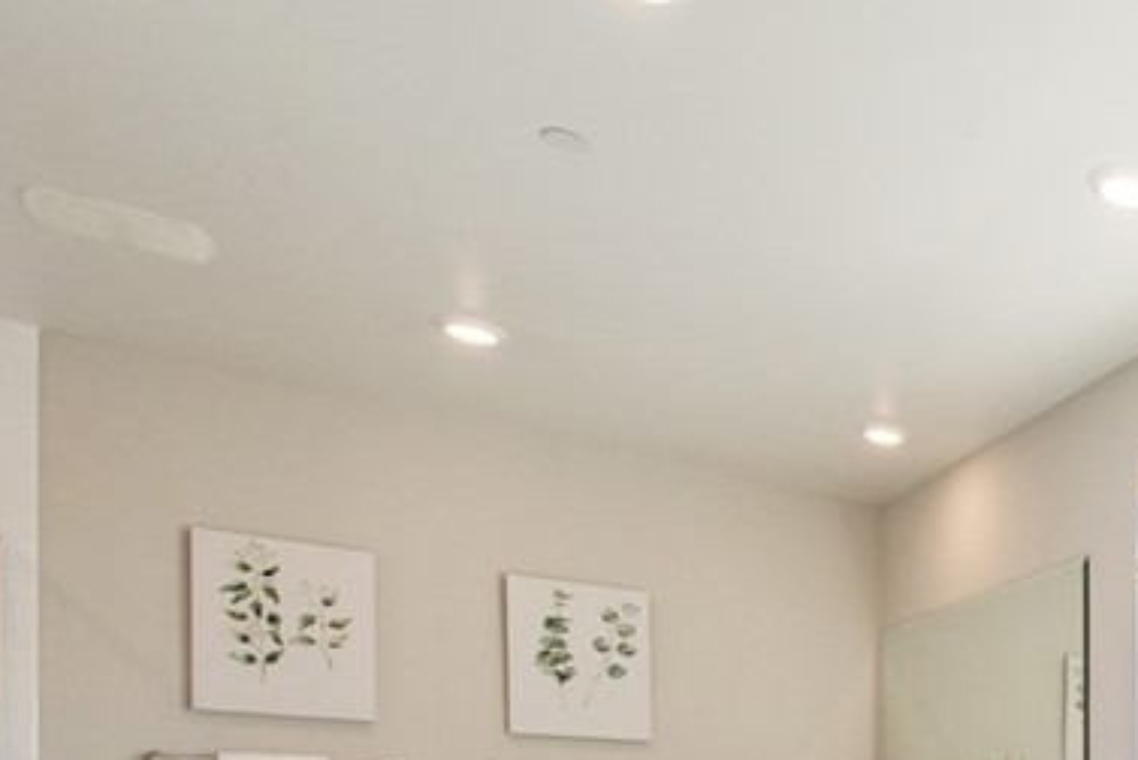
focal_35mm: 38
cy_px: 909
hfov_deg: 36.0
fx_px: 1202
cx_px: 1443
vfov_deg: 30.0
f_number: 8
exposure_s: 1/250
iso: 400
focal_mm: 14
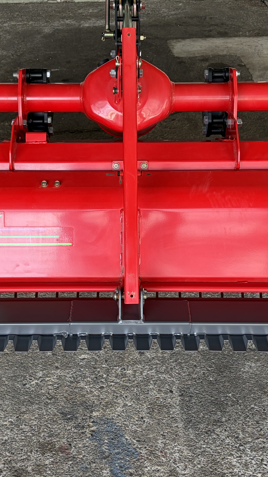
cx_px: 130
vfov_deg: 34.8
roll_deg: +0.1
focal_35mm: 60
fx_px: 758
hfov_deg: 20.0
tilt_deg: -31.1
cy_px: 206
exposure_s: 1/122
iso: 80
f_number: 1.6
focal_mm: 5.96
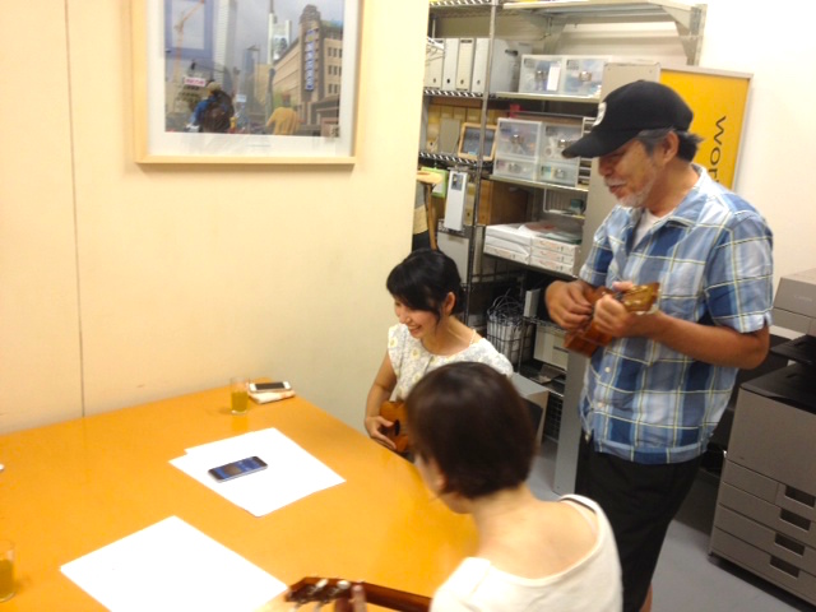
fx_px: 825
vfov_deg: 40.7
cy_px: 306
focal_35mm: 35
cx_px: 408
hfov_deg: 52.6
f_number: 2.4
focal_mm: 4.28
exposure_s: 1/20
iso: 64
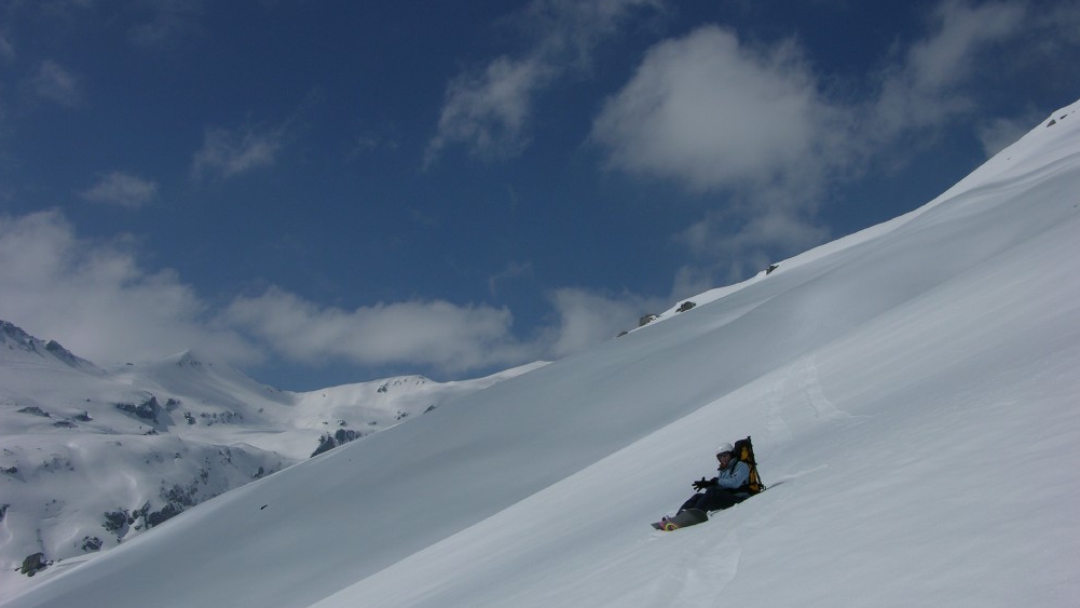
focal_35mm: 39
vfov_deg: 30.4
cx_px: 538
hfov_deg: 51.6
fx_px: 1117
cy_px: 329
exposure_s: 1/1042
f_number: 8
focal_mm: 8.9
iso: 50
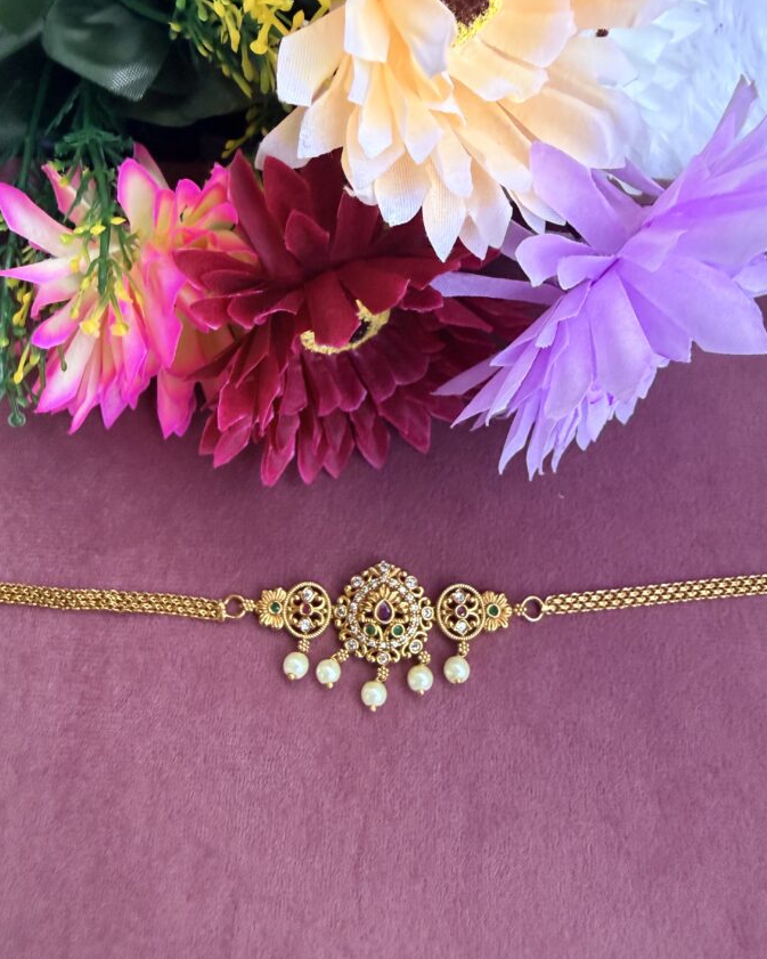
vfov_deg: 66.0
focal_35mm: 26
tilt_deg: -71.0
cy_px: 448
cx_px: 375
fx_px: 738
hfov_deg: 54.9
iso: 320
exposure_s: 1/92
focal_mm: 2.22
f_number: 2.2
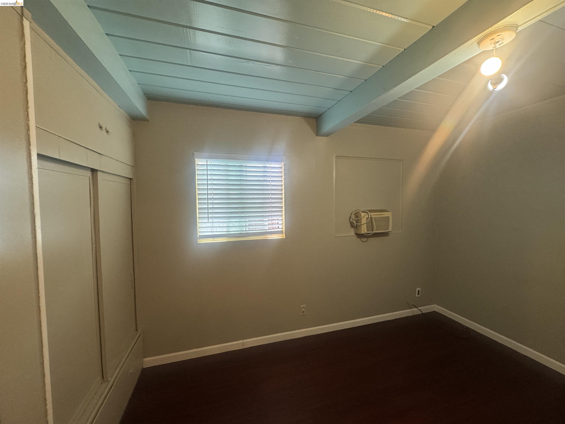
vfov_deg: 85.7
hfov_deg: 102.1
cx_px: 282
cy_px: 212
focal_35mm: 14
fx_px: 229
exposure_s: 1/120
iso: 320
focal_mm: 2.22
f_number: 2.2
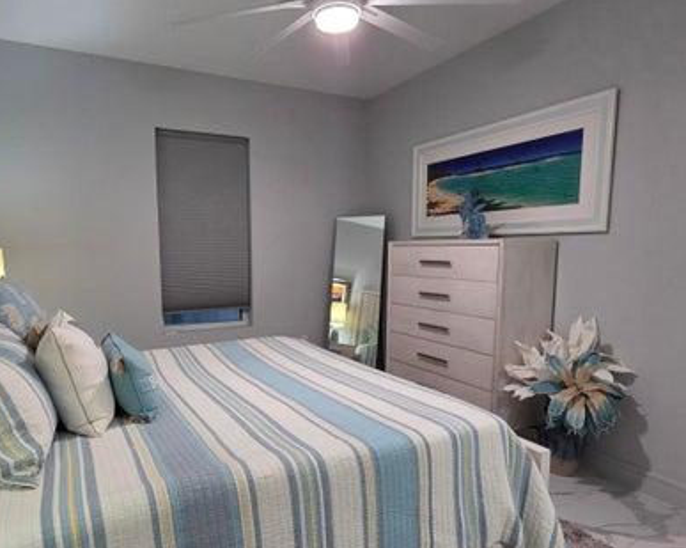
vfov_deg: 65.2
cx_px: 294
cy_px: 307
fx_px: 426
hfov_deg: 77.2
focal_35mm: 21
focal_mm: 2.2
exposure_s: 1/60
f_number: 2.2
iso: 400
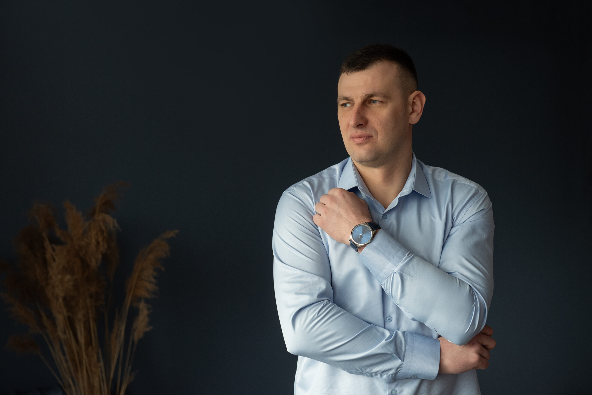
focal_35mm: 58
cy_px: 198
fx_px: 954
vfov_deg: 23.4
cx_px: 296
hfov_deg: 34.5
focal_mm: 58
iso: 800
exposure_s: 1/160
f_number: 4
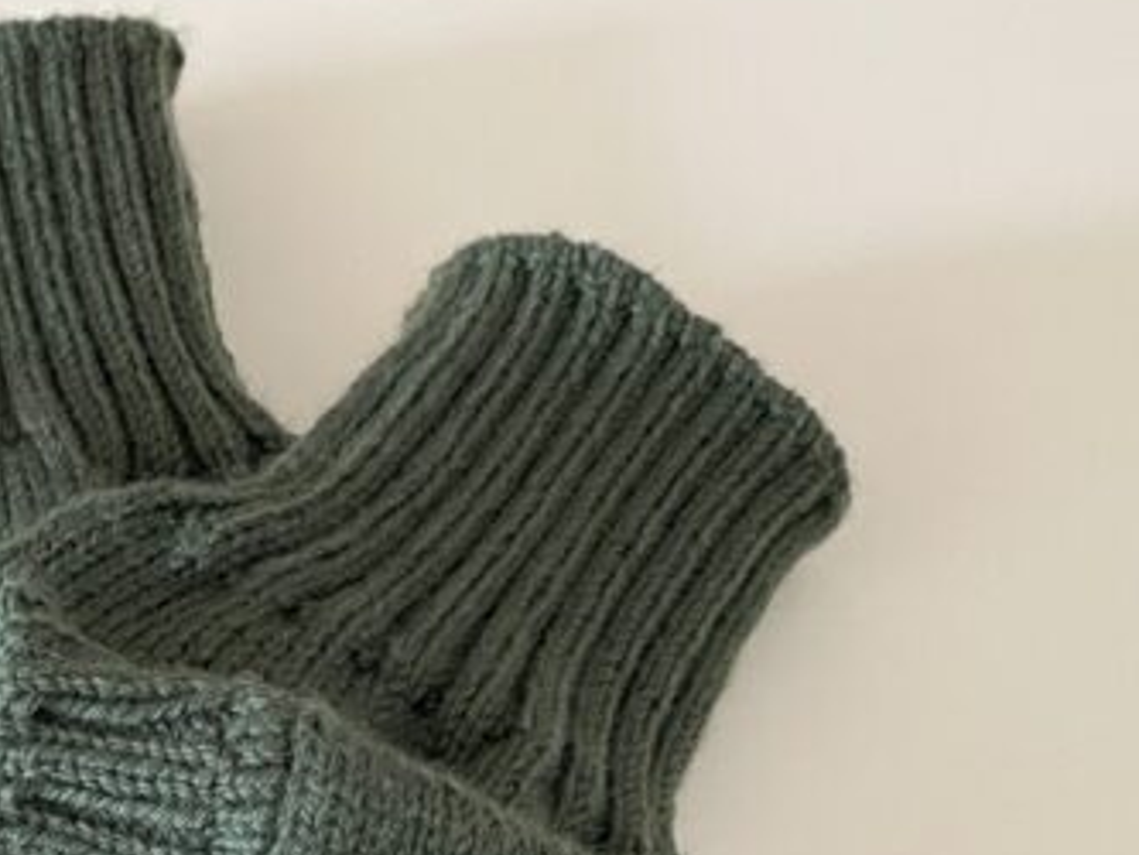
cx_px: -284
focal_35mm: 80
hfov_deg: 22.2
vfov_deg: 16.8
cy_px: 1262
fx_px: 2633
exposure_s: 1/60
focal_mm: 4.25
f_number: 1.8
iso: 320
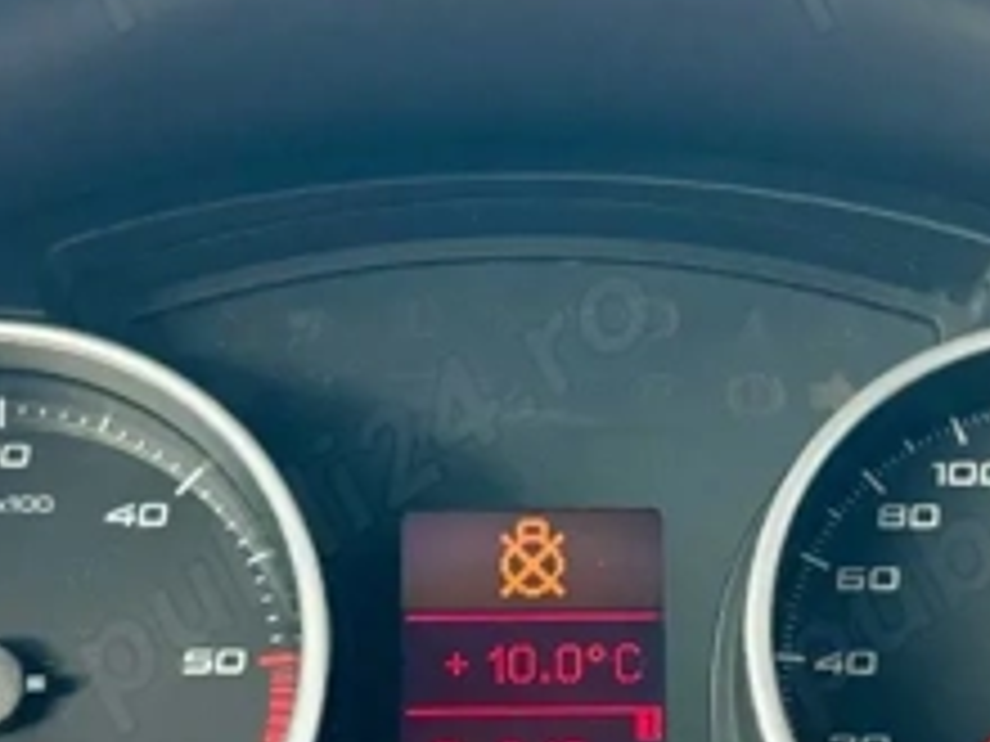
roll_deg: +0.5
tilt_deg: -12.8
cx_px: 540
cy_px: 508
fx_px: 2031
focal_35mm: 71
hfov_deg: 27.4
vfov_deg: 20.6
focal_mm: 5.7
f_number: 1.5
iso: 125
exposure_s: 1/64
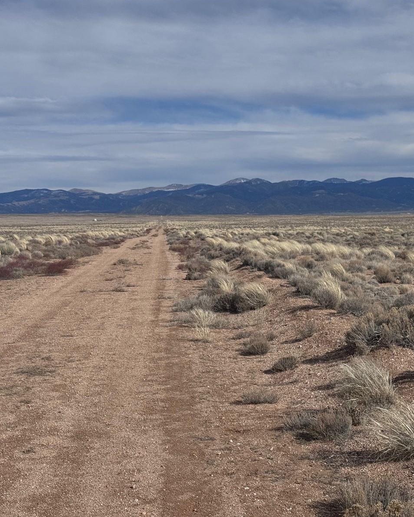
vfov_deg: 30.0
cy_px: 258
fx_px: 965
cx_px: 208
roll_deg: +2.3
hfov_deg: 24.2
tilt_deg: -1.8
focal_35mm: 63
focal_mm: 6.76
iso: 64
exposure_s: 1/10526
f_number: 1.78
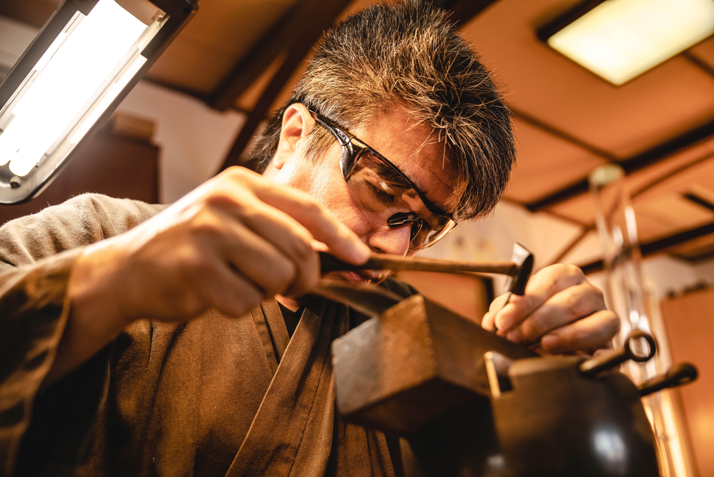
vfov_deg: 40.0
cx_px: 357
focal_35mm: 33
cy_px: 238
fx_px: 655
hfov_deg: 57.2
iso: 800
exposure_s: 1/250
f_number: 2.8
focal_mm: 33
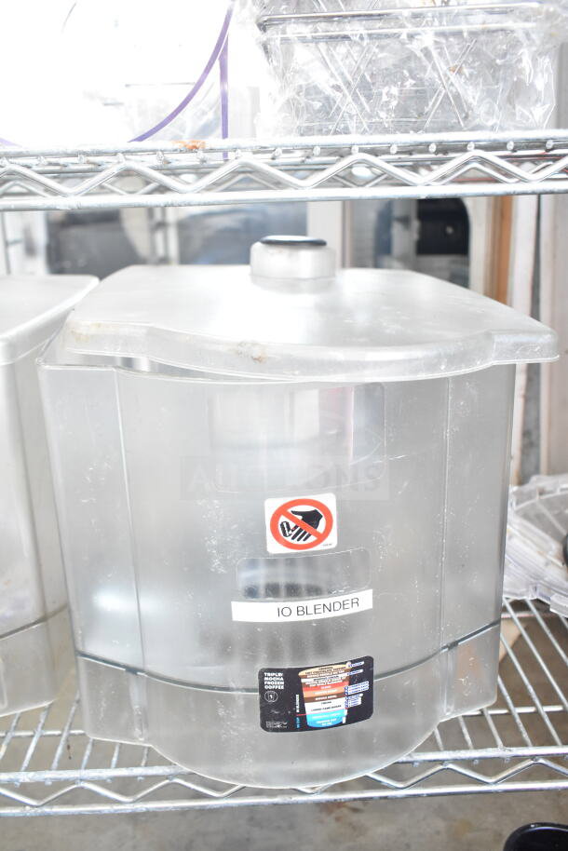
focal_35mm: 33
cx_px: 284
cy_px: 426
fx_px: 780
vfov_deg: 57.2
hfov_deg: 40.0
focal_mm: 22
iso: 1600
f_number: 4
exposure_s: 1/60
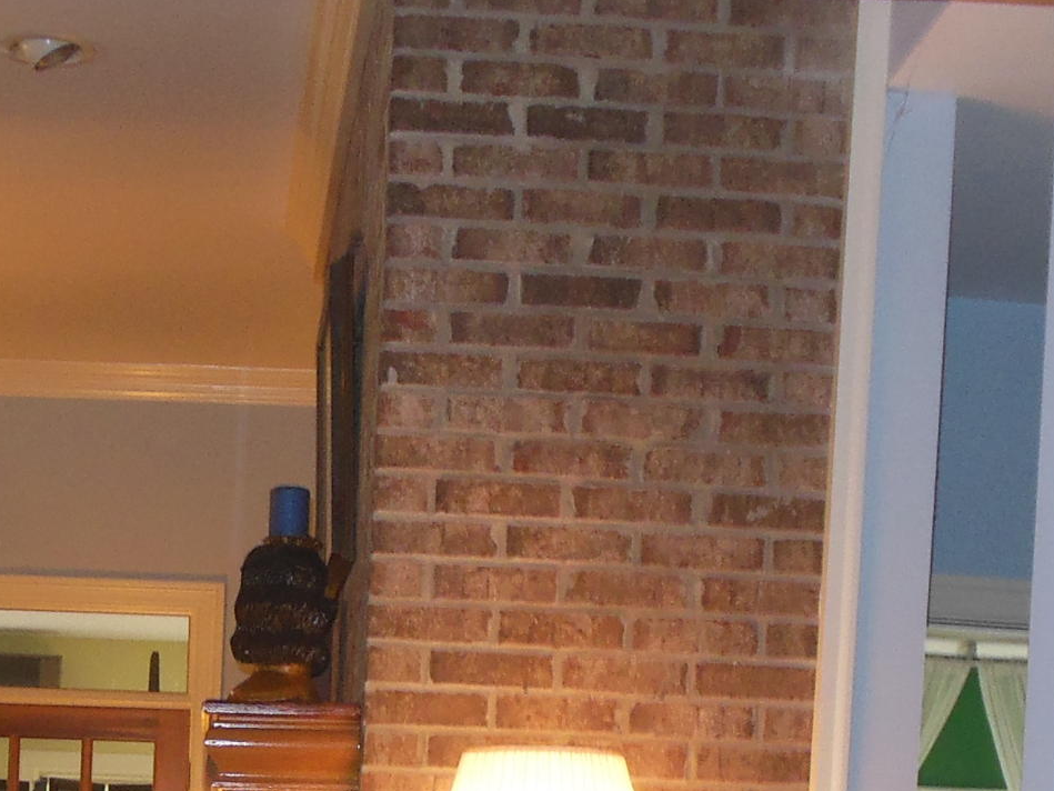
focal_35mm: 79
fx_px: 2406
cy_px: 989
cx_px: 249
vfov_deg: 17.6
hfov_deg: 24.4
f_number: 3.2
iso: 250
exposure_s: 1/25
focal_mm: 4.5
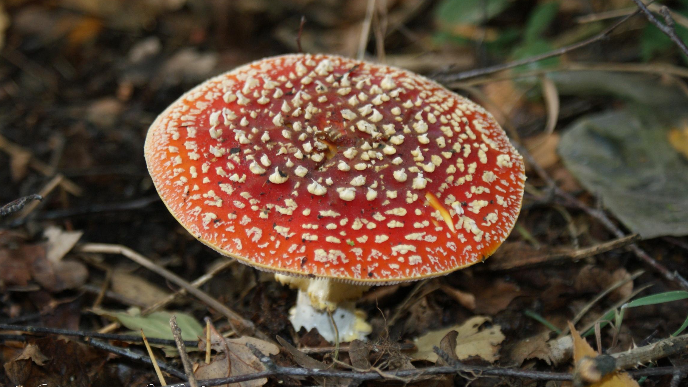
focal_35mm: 95
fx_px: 1733
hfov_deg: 22.5
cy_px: 195
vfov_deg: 12.7
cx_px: 343
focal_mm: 60
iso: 400
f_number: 5.6
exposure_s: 1/100
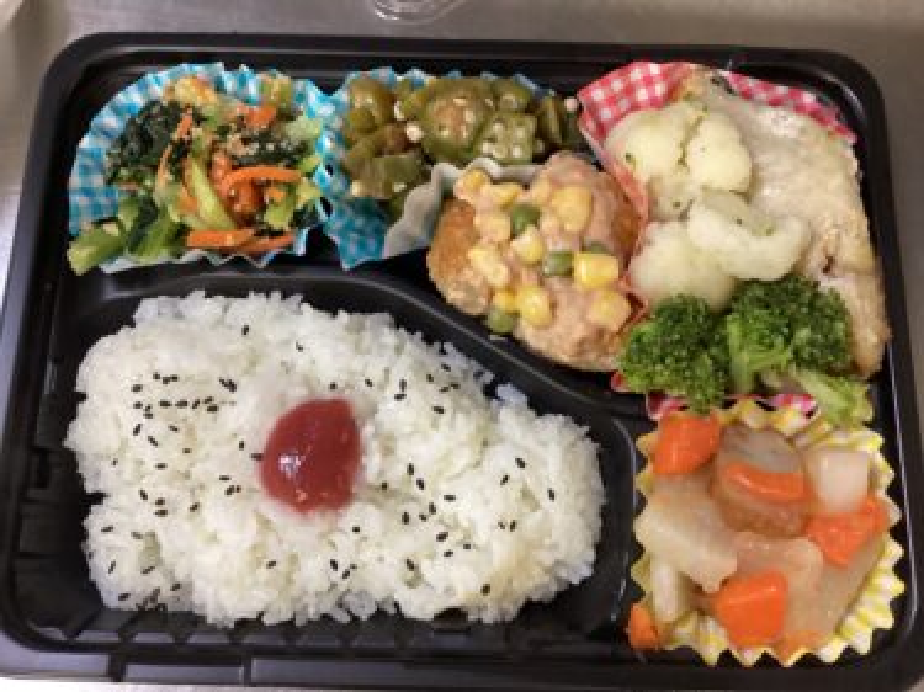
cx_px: 462
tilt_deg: -76.0
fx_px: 827
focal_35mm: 31
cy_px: 346
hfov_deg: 58.4
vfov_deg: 45.4
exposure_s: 1/60
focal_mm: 3.3
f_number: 2.4
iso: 250
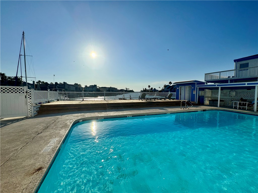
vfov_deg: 85.7
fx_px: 104
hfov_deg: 102.1
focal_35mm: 14
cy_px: 96
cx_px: 129
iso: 32
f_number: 2.2
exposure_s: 1/5650
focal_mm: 2.22
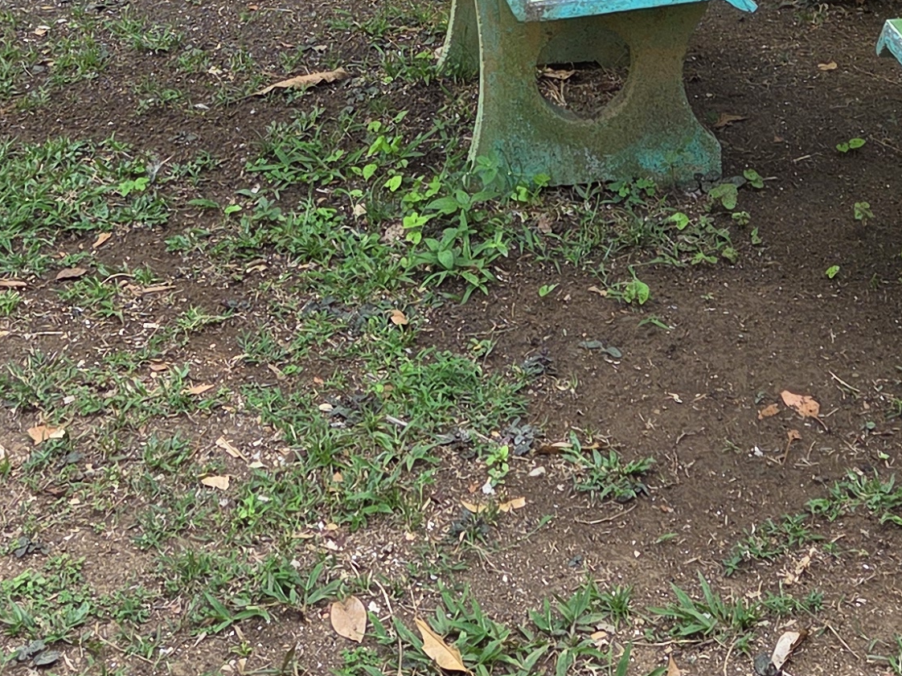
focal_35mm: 82
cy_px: -405
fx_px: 2136
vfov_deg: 16.1
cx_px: 427
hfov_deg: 23.8
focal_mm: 5.4
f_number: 1.8
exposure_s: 1/180
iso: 40
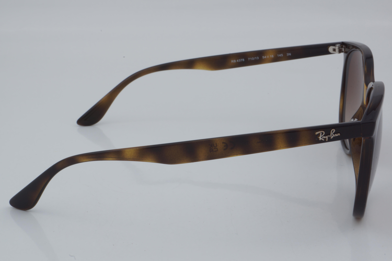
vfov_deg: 18.2
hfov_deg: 27.0
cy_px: 130
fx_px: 817
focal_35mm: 75
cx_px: 196
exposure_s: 1/4
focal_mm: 50
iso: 100
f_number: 32
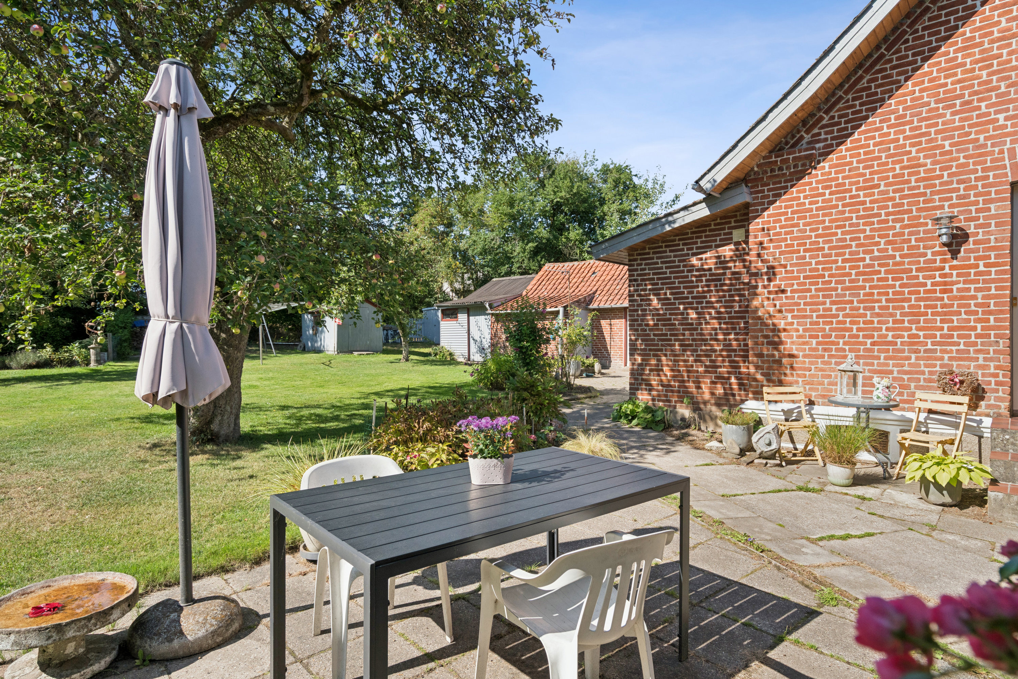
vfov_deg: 64.6
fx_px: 537
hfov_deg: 86.9
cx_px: 509
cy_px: 340
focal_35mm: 19
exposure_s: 1/1250
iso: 800
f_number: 7.1
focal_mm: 19
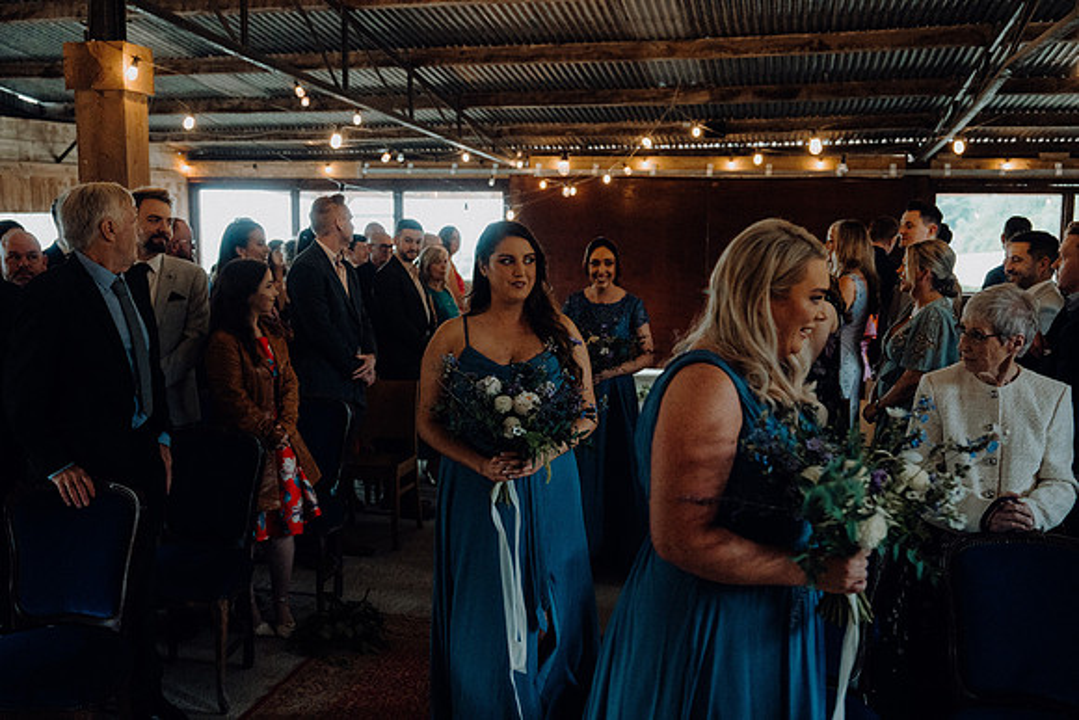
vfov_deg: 36.9
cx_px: 540
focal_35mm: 36
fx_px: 1079
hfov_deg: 53.1
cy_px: 360
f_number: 3.5
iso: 5000
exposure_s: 1/200
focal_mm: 36
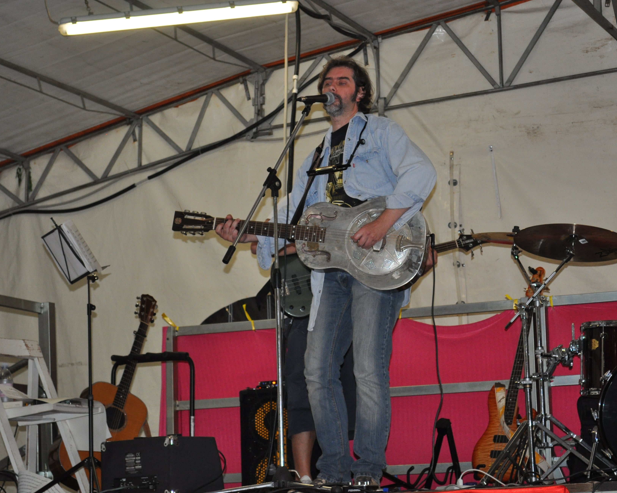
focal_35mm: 102
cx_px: 382
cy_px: 247
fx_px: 1856
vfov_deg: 15.2
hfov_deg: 18.8
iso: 800
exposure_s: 1/60
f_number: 5.6
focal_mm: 55
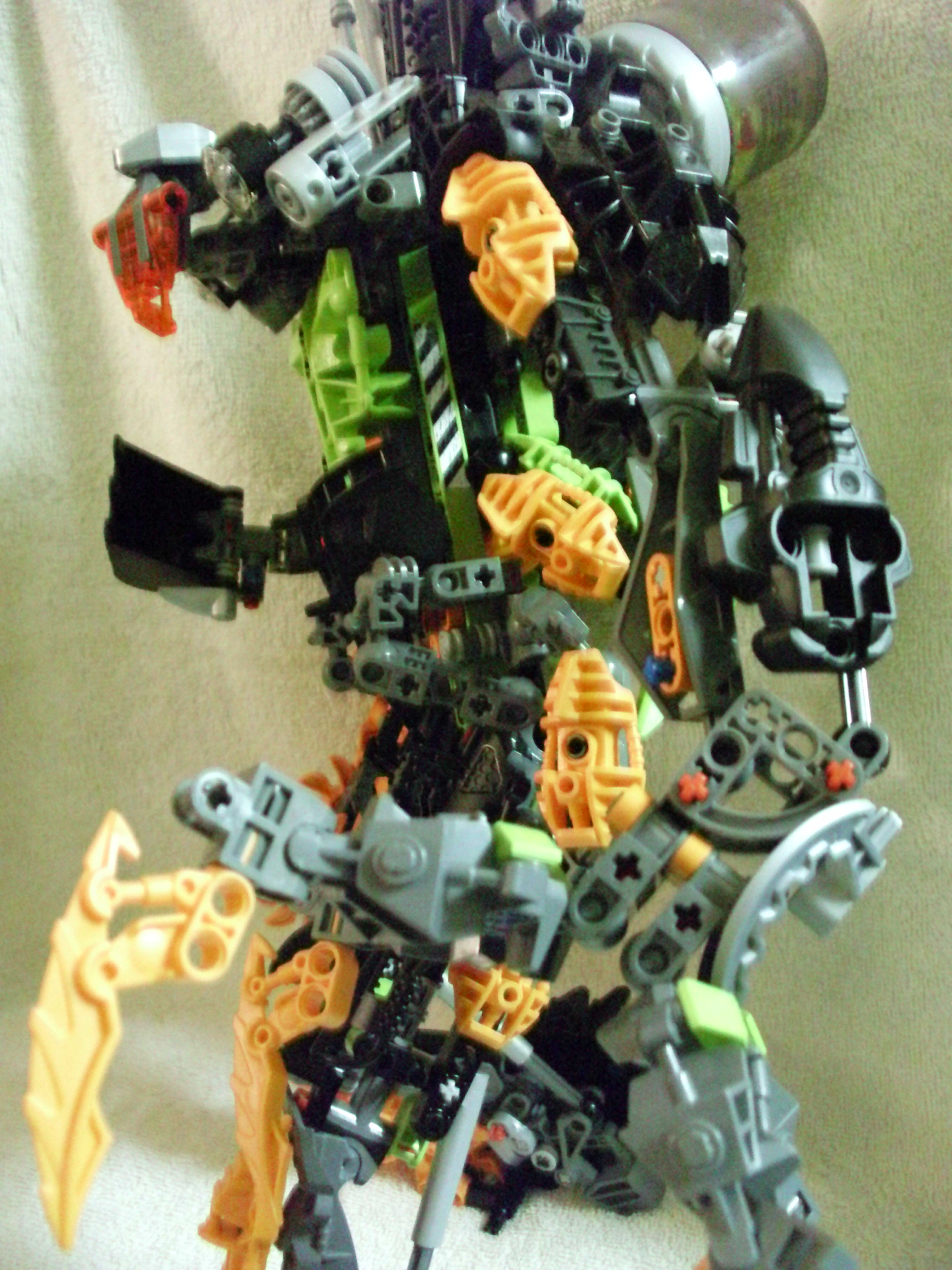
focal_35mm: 38
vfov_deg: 49.0
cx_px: 476
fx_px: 1393
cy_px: 635
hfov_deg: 37.7
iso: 1600
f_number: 3.1
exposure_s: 1/8
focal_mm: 6.3
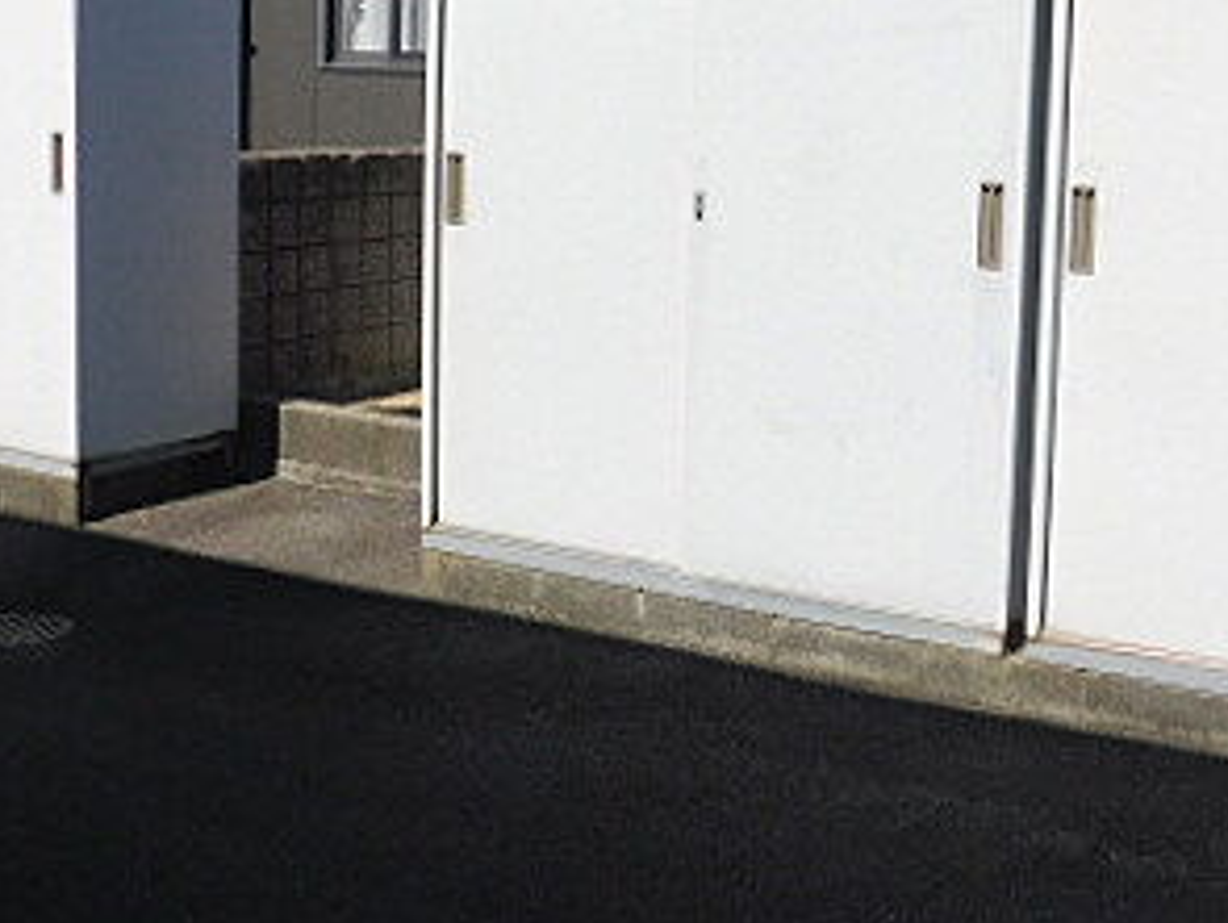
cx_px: 760
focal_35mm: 50
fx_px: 1775
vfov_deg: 28.8
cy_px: 263
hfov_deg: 37.9
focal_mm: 4
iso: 125
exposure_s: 1/500
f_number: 6
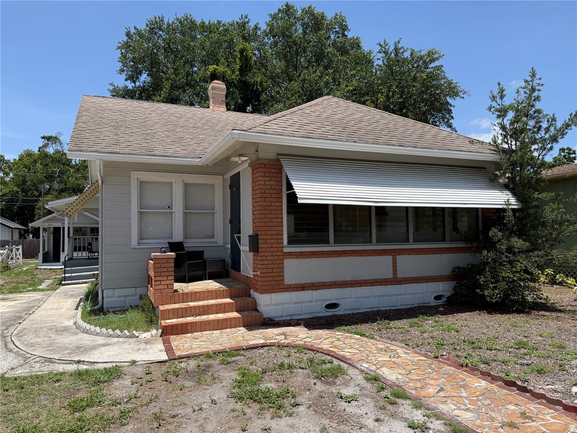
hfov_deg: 71.6
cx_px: 288
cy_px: 216
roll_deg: +0.0
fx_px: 400
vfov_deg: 56.8
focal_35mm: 24
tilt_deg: +2.1
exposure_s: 1/4405
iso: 80
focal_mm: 6.76
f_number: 1.78
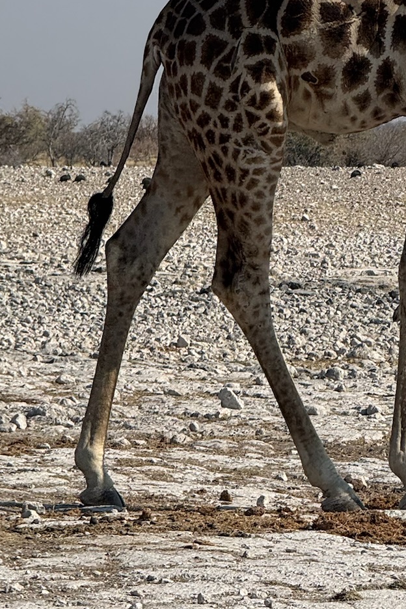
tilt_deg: +2.3
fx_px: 4618
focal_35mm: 273
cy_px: -14
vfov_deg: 7.5
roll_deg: -1.2
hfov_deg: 5.0
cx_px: 484
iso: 50
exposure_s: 1/2710
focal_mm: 15.66
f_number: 2.8
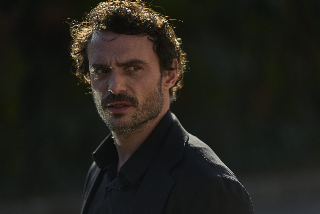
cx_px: 160
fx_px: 1778
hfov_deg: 10.3
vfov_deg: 6.9
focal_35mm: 200
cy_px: 107
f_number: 2.8
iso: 400
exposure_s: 1/8000
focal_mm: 200
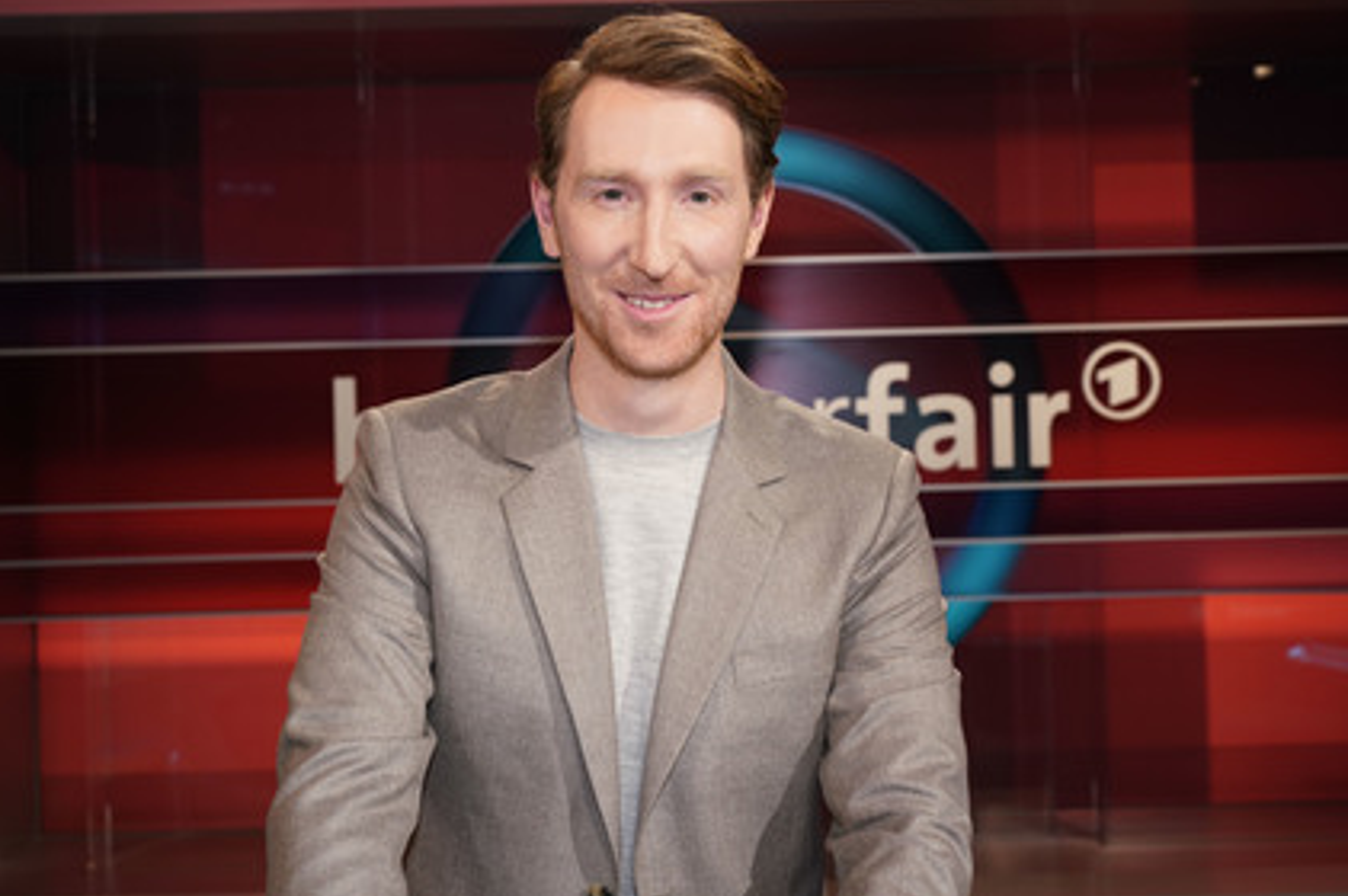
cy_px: 451
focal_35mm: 45
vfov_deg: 29.8
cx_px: 639
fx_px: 1684
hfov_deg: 43.6
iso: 1600
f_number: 5
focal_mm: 42
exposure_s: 1/125
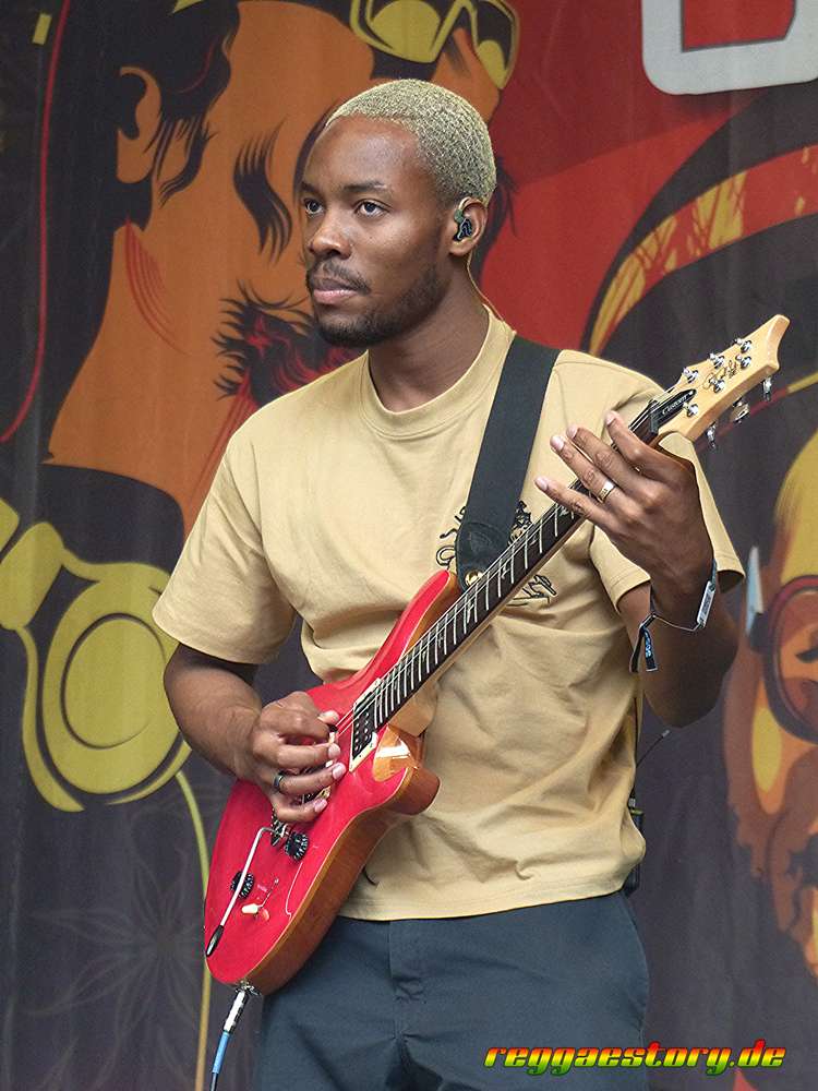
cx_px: 409
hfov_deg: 8.5
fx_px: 5514
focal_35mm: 175
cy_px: 546
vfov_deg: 11.3
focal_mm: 31.5
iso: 400
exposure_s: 1/125
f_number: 2.8
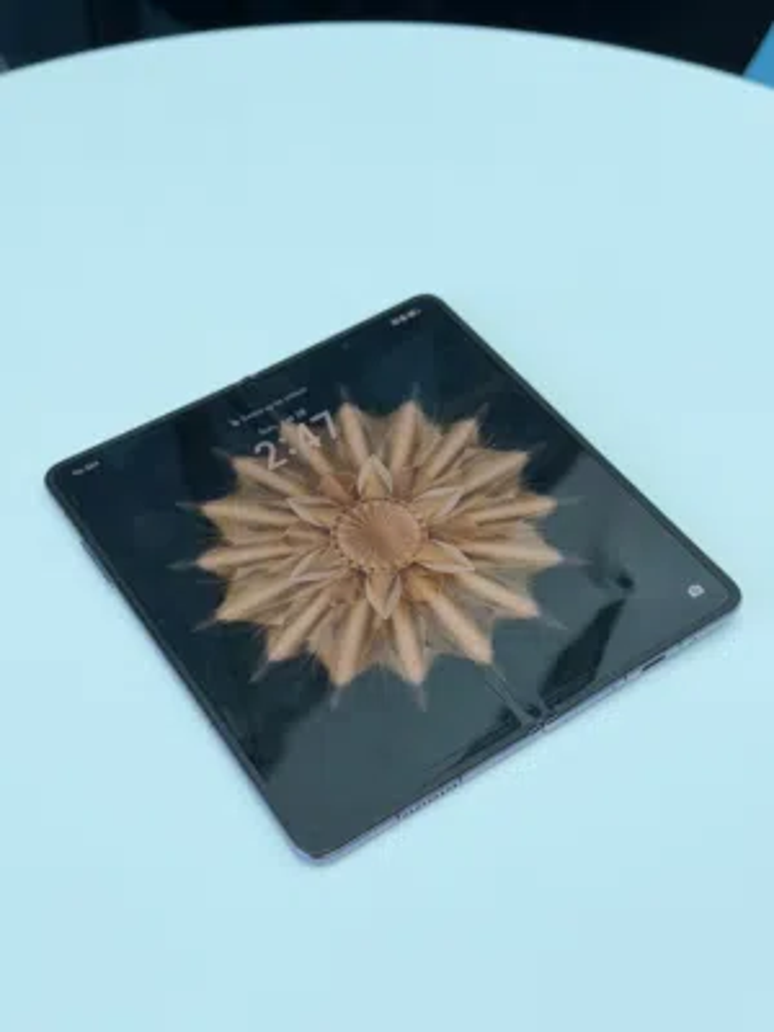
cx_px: 387
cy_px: 516
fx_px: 1431
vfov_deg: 39.7
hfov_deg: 30.3
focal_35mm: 48
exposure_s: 1/100
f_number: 1.78
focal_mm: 6.76
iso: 125
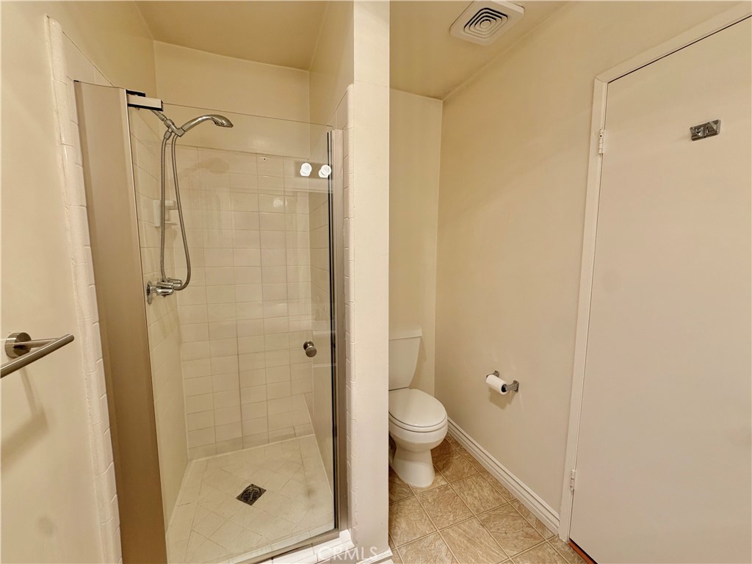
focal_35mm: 14
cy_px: 282
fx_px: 304
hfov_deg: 102.1
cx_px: 376
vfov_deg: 85.7
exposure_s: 1/120
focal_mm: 2.22
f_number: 2.2
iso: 100
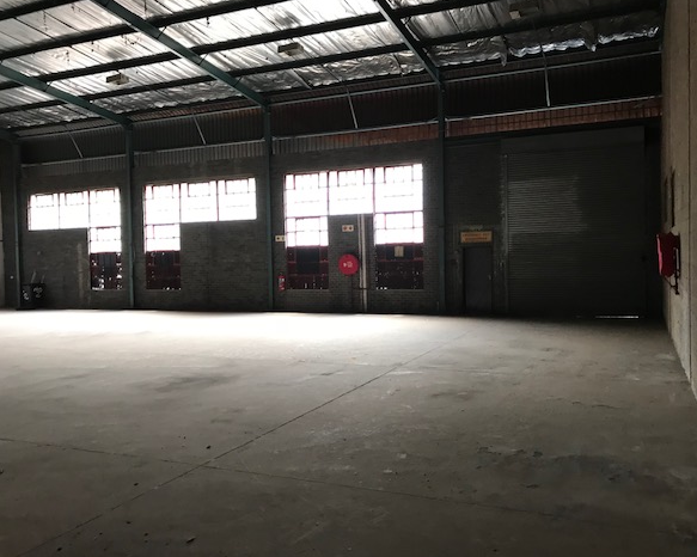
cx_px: 362
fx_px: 619
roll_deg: +2.0
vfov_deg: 48.5
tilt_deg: -0.2
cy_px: 281
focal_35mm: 30
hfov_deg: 58.8
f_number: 1.8
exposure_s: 1/15
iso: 64
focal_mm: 3.99
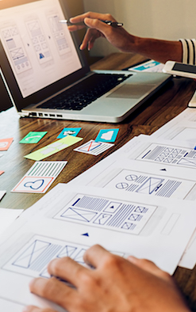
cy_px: 156
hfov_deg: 25.4
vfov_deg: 39.5
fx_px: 435
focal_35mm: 51
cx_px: 111
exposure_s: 1/80
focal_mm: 22.3
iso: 640
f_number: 3.2
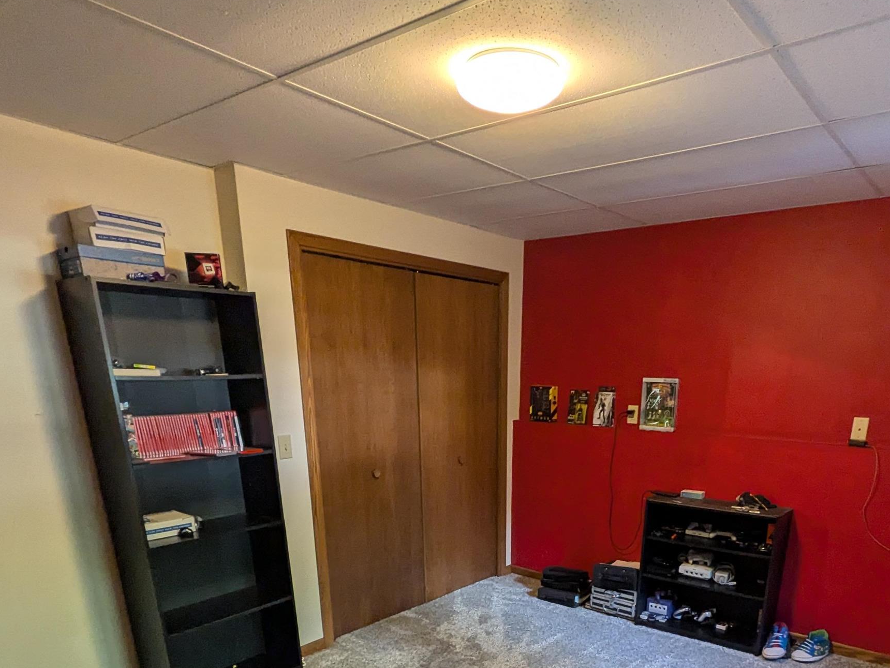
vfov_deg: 50.4
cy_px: 564
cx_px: 529
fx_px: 643
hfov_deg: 68.8
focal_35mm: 25
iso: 146
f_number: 2.2
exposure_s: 1/24
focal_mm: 1.85
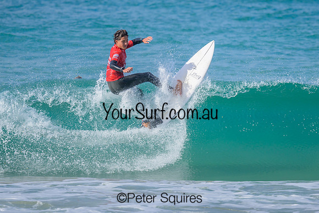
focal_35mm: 1098
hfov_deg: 1.9
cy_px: 73
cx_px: 176
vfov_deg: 1.3
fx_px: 9735
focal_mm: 800
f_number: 6.3
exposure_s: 1/2000
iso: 360
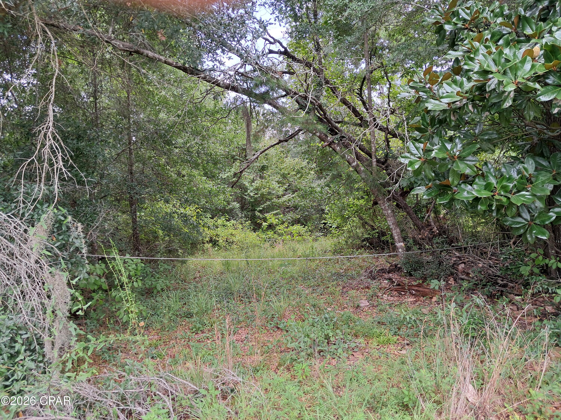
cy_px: 210
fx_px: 438
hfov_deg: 65.3
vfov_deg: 51.4
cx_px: 280
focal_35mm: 27
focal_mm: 4
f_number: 1.8
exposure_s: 1/100
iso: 50
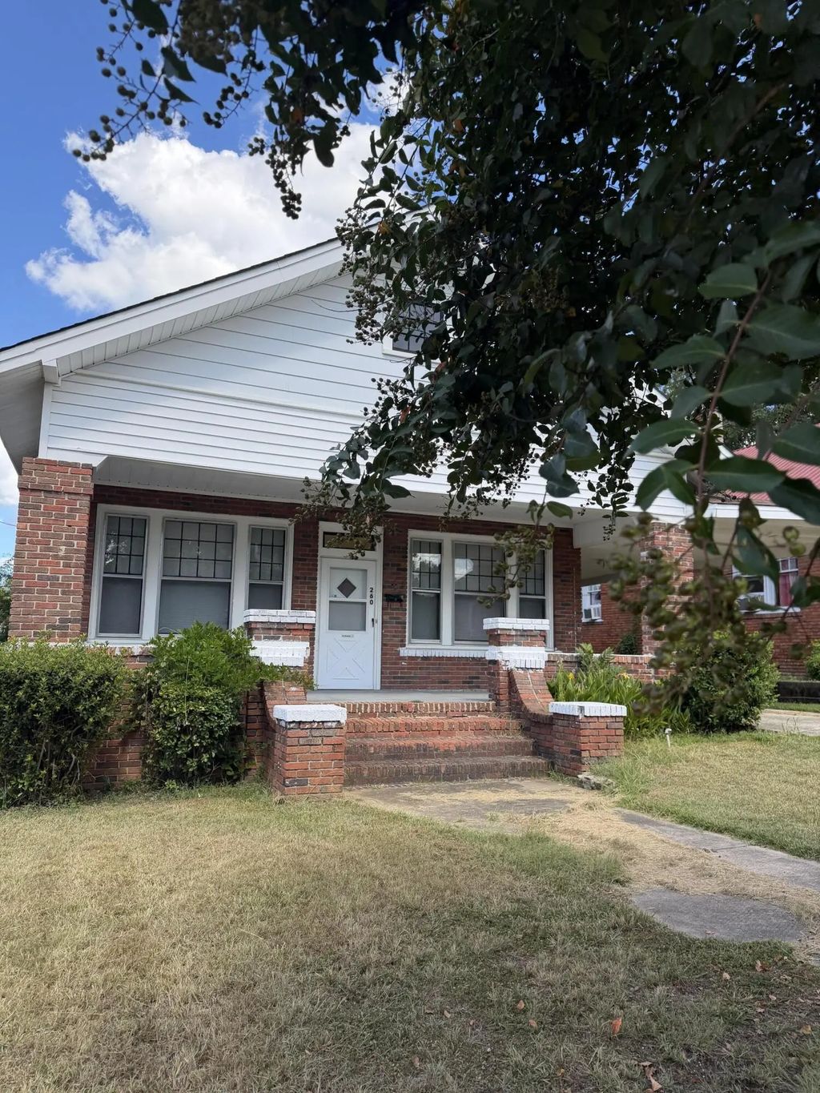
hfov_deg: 56.8
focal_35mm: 24
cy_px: 546
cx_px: 410
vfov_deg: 71.6
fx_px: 758
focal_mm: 6.76
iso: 100
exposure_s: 1/2299
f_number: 1.78
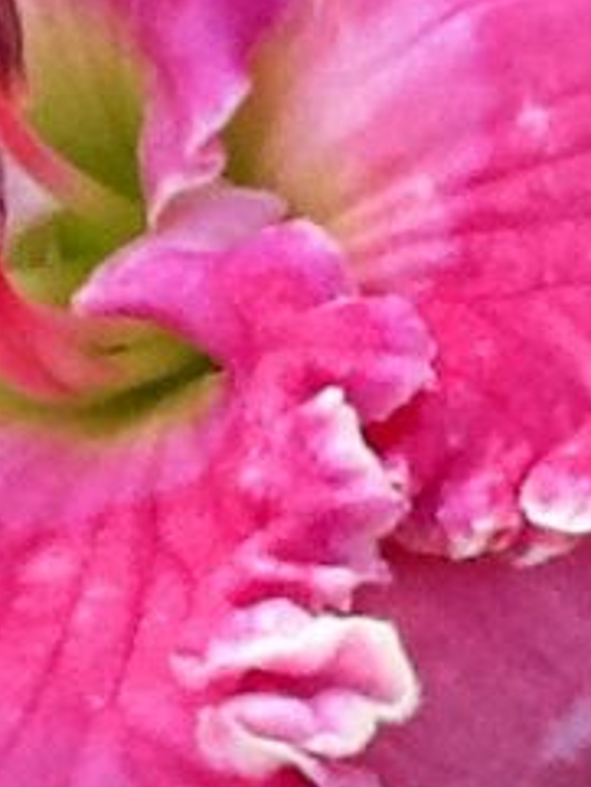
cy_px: 447
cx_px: 104
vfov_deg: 13.5
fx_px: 3321
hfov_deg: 10.1
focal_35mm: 146
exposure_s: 1/30
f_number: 2.4
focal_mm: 2.03
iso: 80
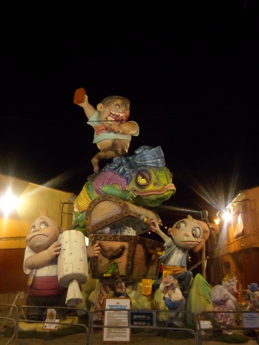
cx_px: 130
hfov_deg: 45.4
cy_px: 172
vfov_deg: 58.4
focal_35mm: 31
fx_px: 309
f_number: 3.5
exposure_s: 1/45
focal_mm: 5.3
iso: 640
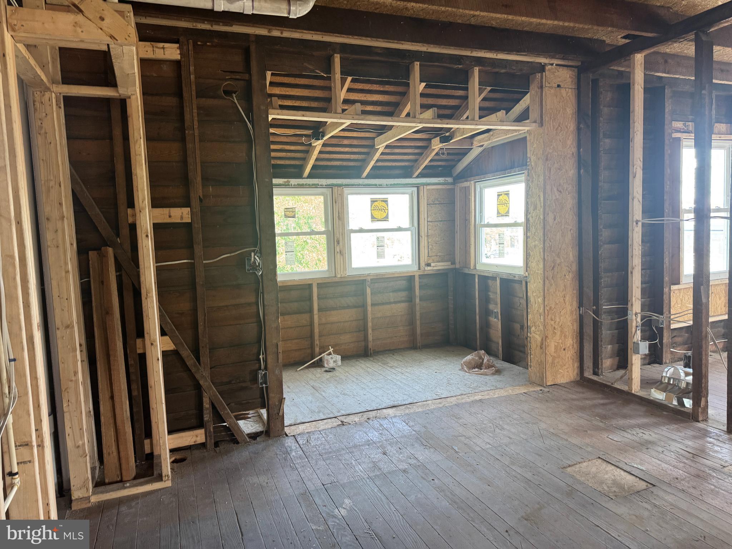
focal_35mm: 24
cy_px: 274
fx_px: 508
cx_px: 366
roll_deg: +2.5
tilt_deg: -4.4
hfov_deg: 71.6
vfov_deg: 56.8
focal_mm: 6.76
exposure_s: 1/69
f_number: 1.78
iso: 200
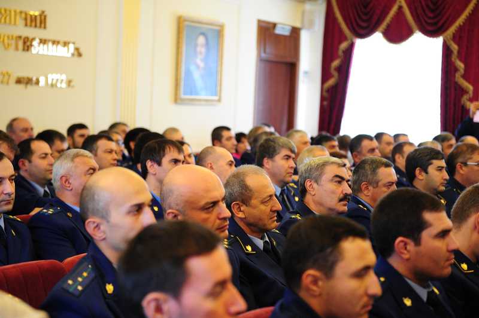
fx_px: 931
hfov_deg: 28.9
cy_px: 159
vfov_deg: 19.4
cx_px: 240
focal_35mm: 70
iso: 3200
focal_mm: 70
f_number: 3.2
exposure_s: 1/160
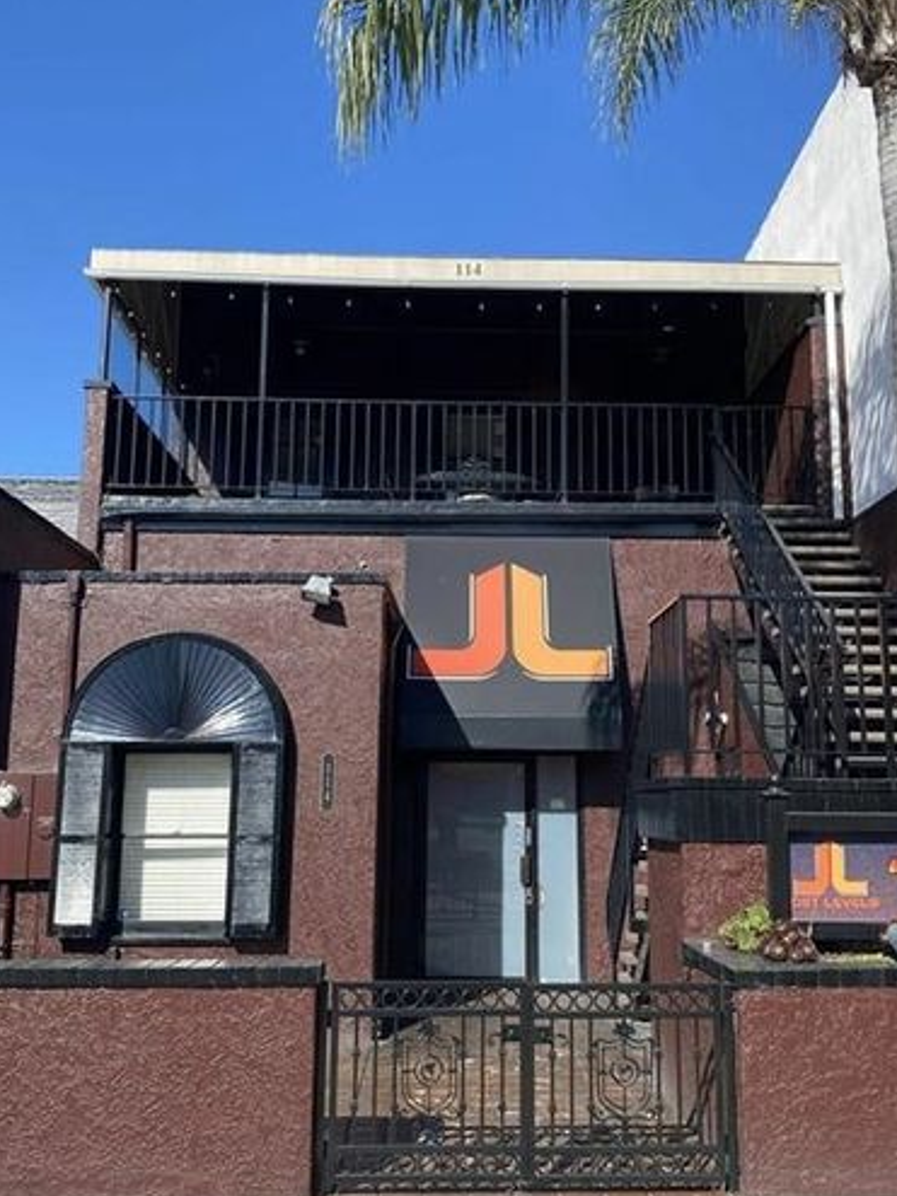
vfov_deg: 52.6
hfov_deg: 40.7
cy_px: 584
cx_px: 479
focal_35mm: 35
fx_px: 1210
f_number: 1.8
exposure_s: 1/1838
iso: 32
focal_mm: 4.25
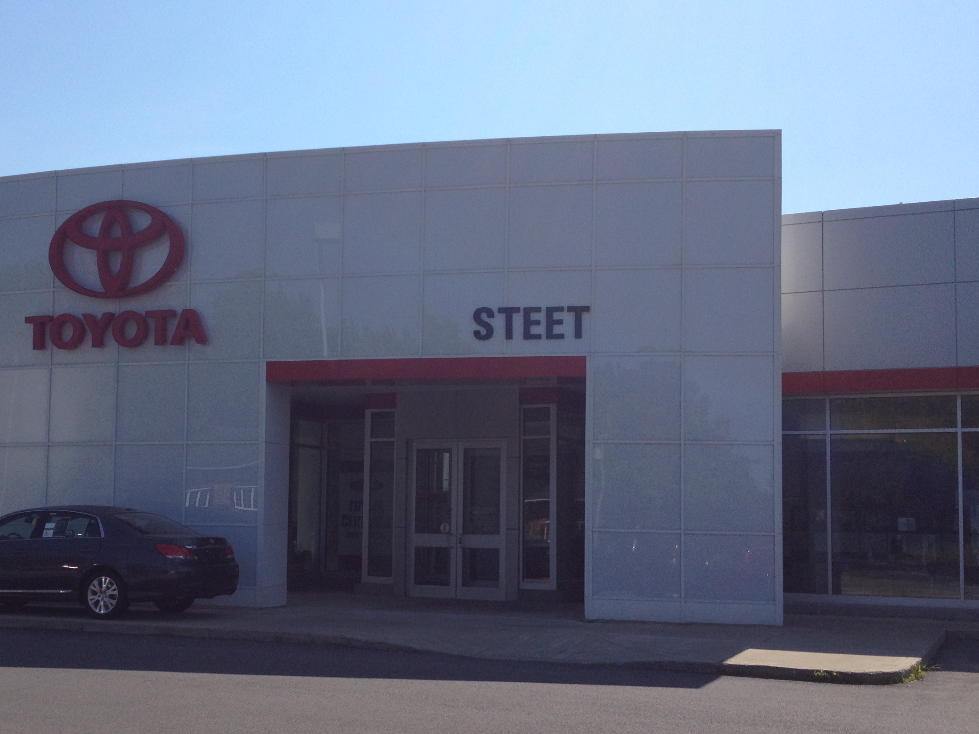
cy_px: 402
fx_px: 1471
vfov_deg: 28.0
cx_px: 361
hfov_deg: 36.6
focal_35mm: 52
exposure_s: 1/2907
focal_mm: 4.28
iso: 64
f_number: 2.4
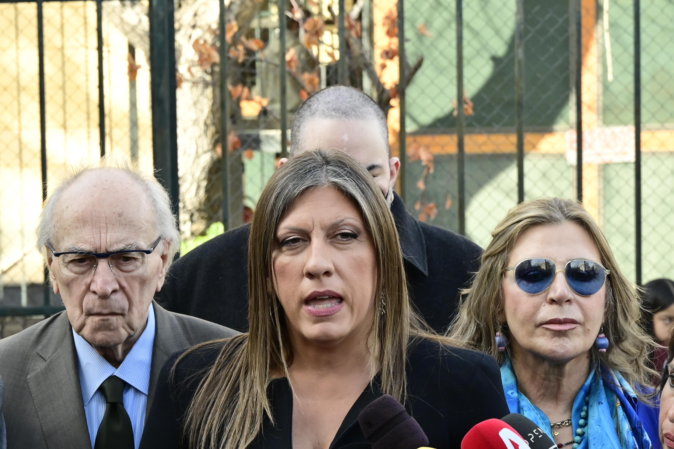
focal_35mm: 138
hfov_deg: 14.9
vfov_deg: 9.9
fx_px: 2583
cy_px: 224
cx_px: 337
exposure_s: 1/400
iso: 2000
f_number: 10
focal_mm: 92
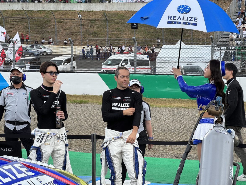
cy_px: 92
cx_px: 123
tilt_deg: -5.7
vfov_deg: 19.1
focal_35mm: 77
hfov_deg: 25.3
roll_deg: -1.0
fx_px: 547
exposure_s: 1/191
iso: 25
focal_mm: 9
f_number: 2.8
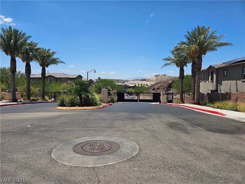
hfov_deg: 73.9
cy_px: 92
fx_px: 163
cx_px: 122
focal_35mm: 23
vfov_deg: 58.9
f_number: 1.7
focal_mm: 6.3
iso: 10
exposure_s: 1/1114
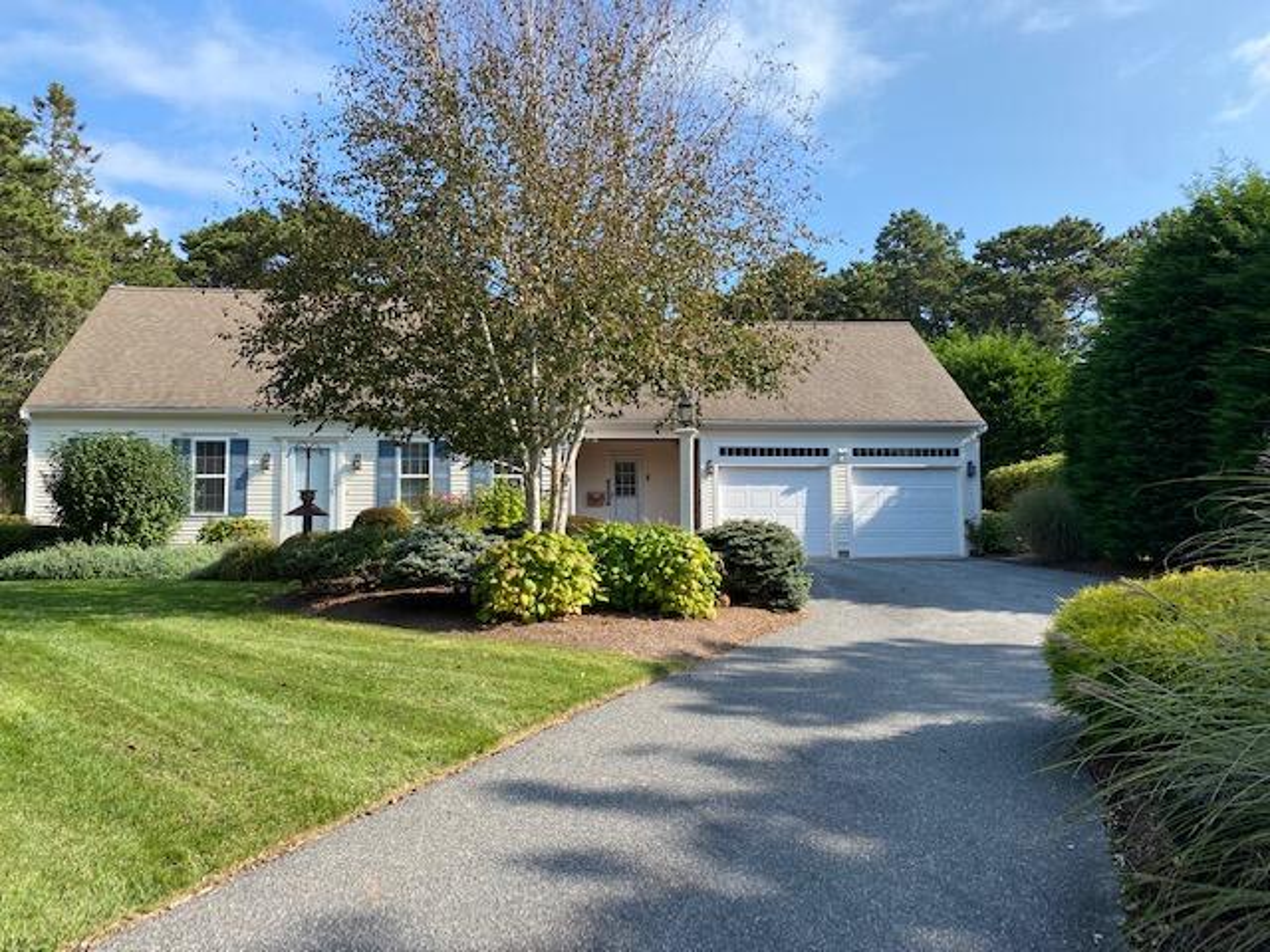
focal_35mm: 26
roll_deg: +0.4
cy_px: 476
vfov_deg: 53.1
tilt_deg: +4.4
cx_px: 635
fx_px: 954
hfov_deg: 67.3
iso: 32
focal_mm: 4.25
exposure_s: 1/1330
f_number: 1.8
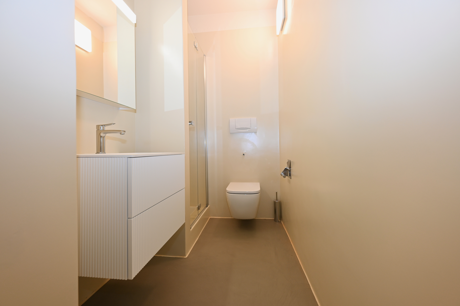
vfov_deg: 81.1
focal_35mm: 14
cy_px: 153
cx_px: 230
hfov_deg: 104.3
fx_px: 179
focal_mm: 14
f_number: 4
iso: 220
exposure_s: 1/60
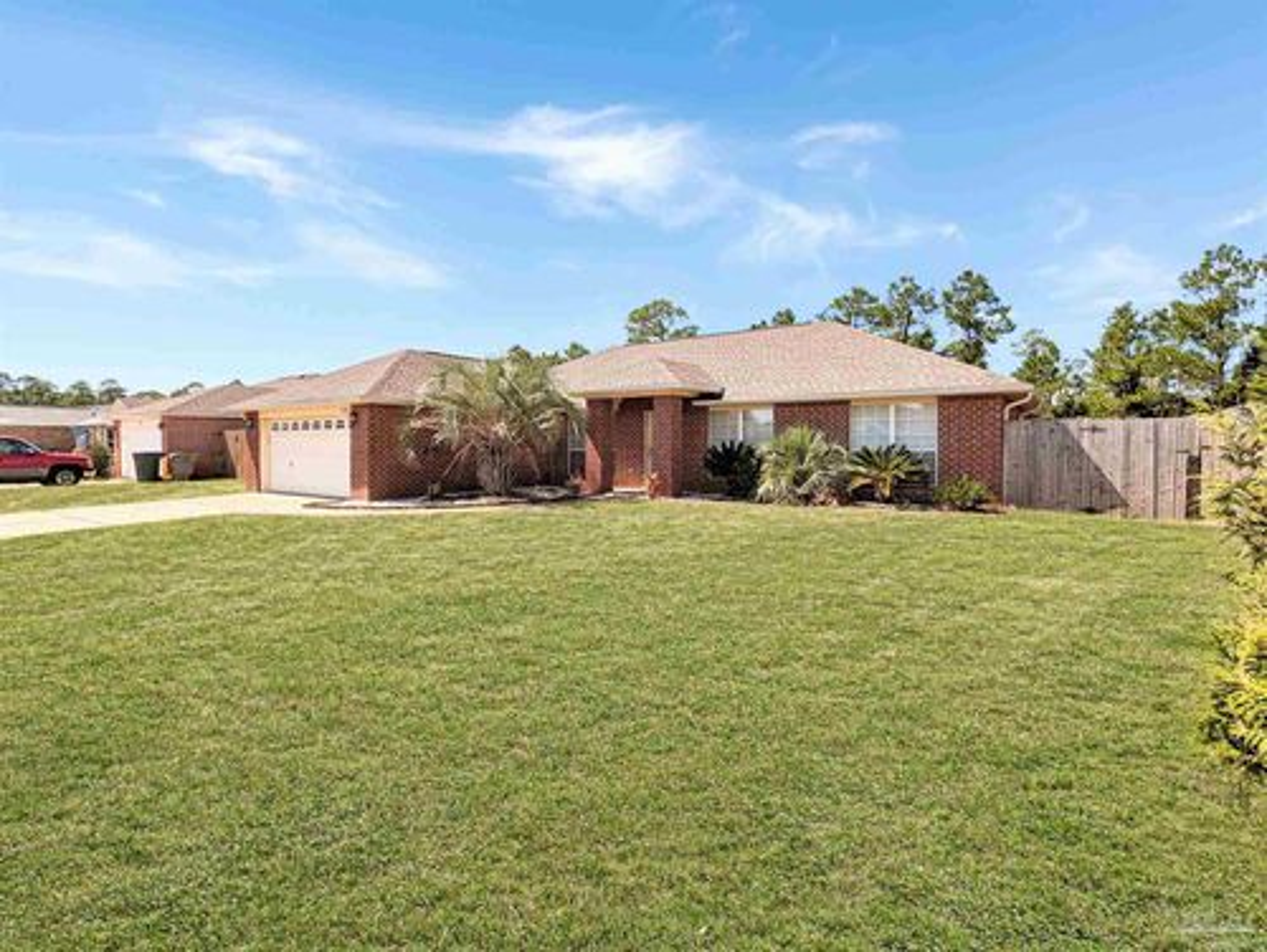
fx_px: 586
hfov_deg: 94.4
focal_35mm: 16
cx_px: 634
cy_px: 476
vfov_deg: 78.2
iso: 50
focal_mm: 2.35
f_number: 2.2
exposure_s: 1/2299
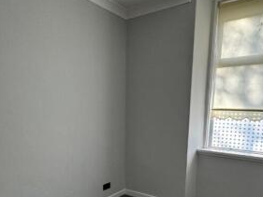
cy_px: 147
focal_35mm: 29
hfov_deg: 61.6
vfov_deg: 46.6
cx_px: 136
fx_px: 220
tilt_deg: -10.2
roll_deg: -0.7
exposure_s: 1/100
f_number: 2.2
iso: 100
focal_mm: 2.22
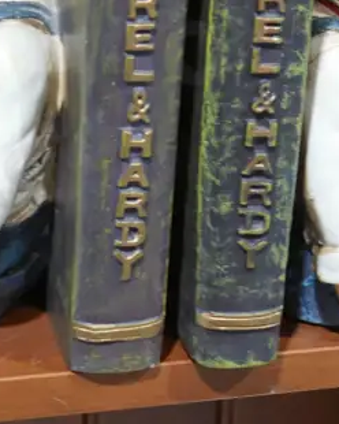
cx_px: 149
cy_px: 87
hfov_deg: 13.3
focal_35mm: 116
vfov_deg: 16.5
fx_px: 1455
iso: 1000
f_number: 4
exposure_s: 1/60
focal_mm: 18
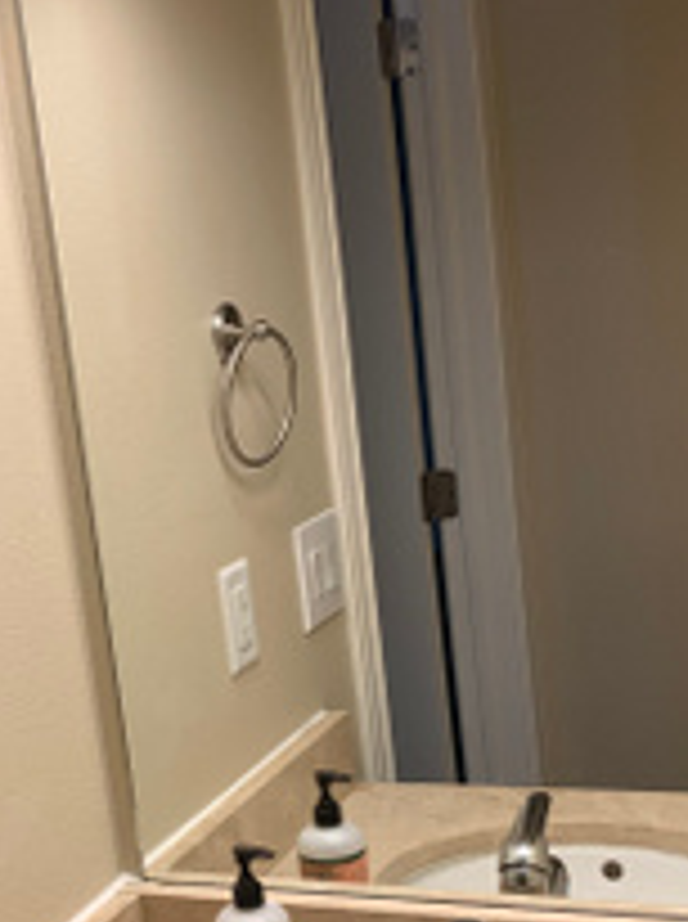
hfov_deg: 23.7
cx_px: 157
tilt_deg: -11.2
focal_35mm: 61
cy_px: 661
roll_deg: +7.9
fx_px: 1622
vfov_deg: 31.3
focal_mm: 4.25
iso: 40
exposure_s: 1/120
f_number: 1.8
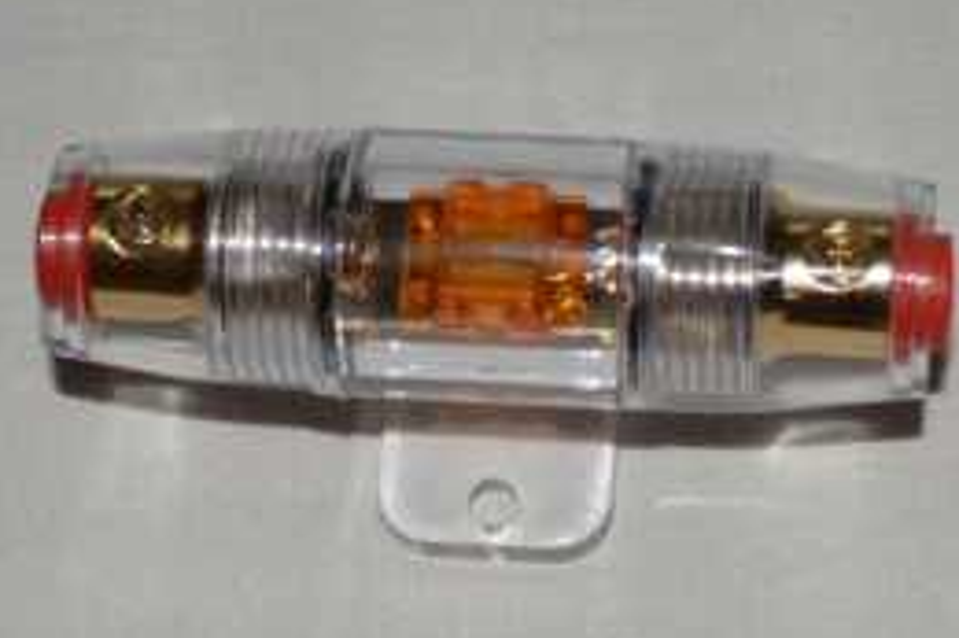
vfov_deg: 25.9
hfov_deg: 38.2
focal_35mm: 52
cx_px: 476
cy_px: 267
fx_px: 1384
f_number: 3.5
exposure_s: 1/60
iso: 180
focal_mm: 18
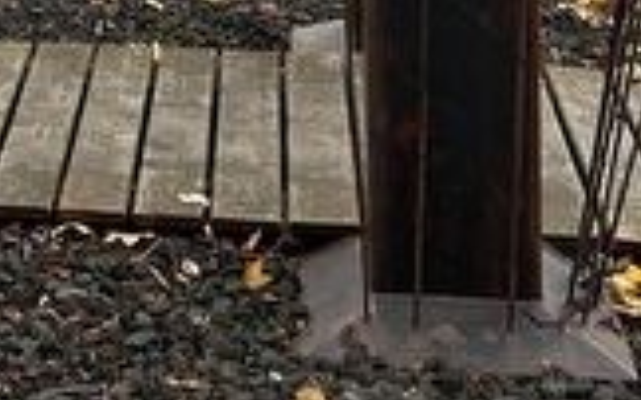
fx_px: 2374
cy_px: -495
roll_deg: +0.9
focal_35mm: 136
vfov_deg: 8.9
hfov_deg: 14.9
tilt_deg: +0.2
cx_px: -103
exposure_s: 1/499
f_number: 1.5
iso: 50
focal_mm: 5.7
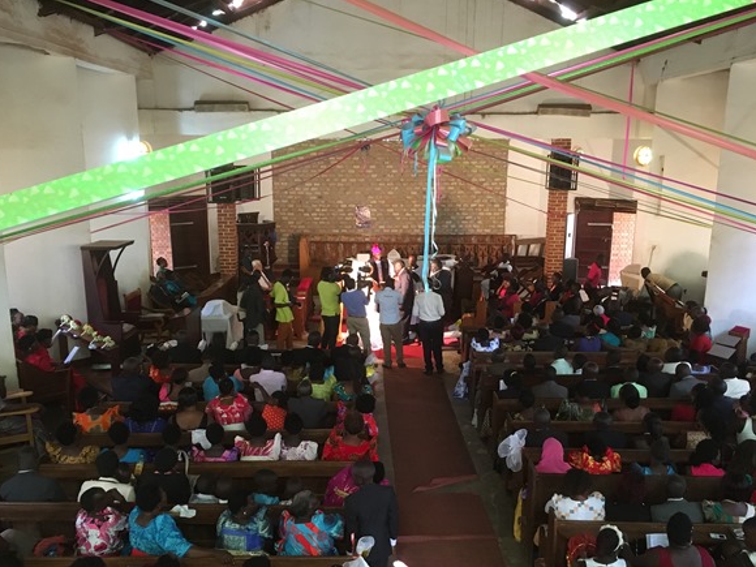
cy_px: 308
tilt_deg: -13.8
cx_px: 388
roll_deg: +0.1
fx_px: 699
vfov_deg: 44.1
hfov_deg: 56.8
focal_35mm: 32
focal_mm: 4.15
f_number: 2.2
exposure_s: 1/25
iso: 250
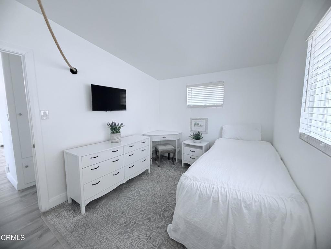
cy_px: 124
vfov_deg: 85.7
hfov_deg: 102.1
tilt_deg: -5.8
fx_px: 134
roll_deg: +0.1
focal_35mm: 14
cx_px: 166
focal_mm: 2.22
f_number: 2.2
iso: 250
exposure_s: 1/121
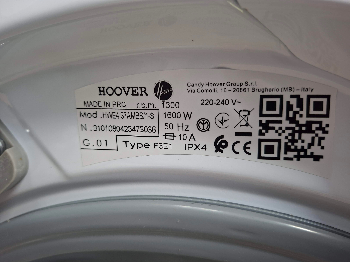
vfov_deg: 58.9
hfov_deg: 73.9
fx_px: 233
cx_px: 175
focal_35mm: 23
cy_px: 131
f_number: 1.8
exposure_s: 1/25
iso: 400
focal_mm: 5.54
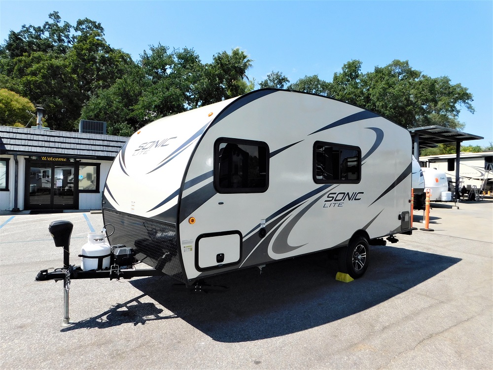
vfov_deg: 58.9
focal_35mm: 23
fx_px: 328
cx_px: 246
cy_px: 185
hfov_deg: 73.9
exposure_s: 1/1250
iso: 125
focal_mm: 4
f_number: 3
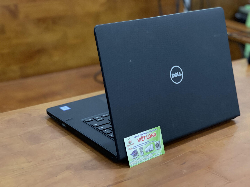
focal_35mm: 64
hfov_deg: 30.3
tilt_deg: -22.5
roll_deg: -3.3
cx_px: 125
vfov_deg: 22.9
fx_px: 462
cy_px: 94
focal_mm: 7.5
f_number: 2.2
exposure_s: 1/14
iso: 640
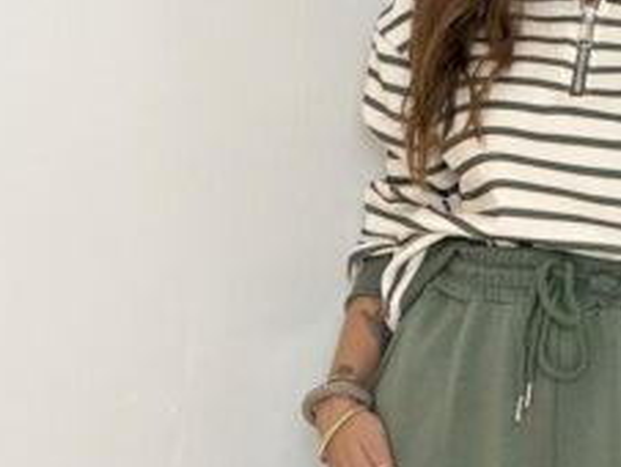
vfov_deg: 13.9
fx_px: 1904
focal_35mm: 106
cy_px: 390
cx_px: 632
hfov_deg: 18.0
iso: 100
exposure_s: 1/60
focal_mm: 2.71
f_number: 1.9
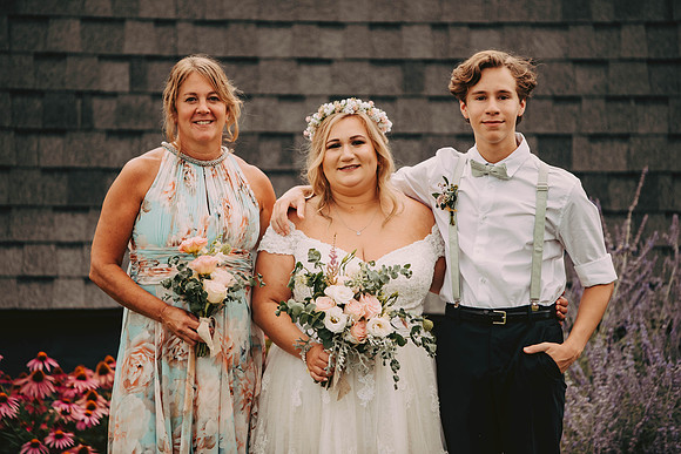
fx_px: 3784
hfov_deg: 10.3
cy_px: 227
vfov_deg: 6.9
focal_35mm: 200
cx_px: 340
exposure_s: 1/2500
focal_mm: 200
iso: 500
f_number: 2.8
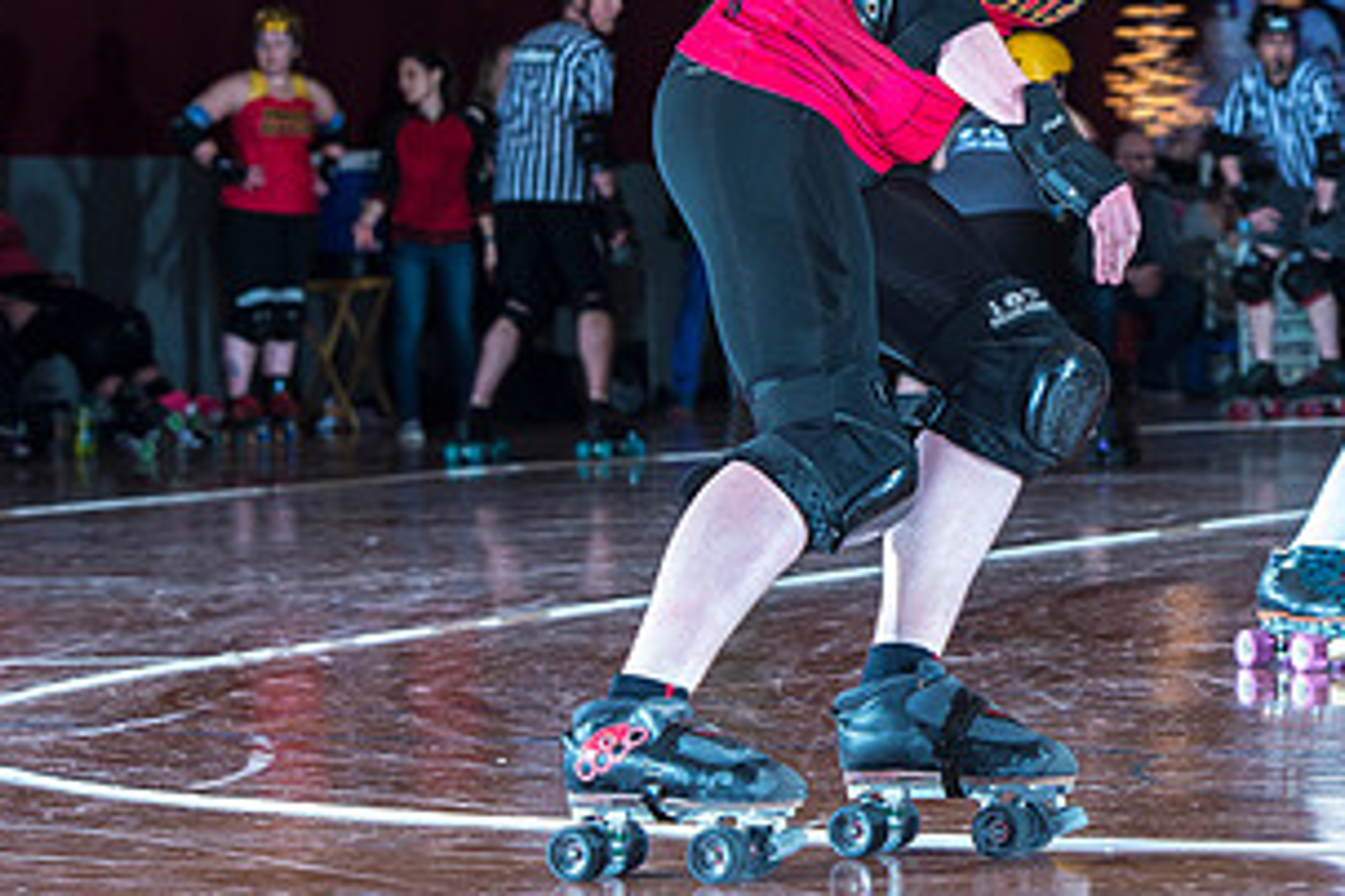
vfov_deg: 6.8
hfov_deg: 10.2
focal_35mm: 201
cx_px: 1256
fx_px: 7509
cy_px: 135
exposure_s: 1/160
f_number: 7.1
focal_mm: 105
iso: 800
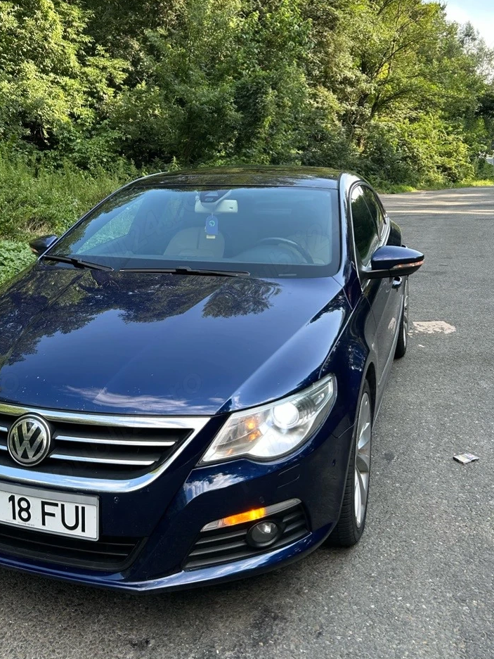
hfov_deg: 38.3
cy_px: 274
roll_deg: -0.8
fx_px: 704
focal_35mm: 37
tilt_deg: -8.9
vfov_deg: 49.9
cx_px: 173
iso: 50
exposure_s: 1/422
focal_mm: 5.7
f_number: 1.5
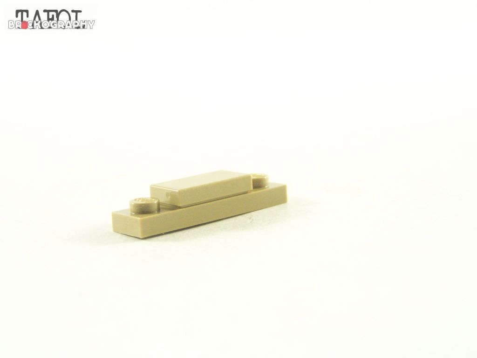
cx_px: 238
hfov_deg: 23.8
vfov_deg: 18.0
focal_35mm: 82
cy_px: 179
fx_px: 1130
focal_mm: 13.7
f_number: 3.2
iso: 400
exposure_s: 1/60
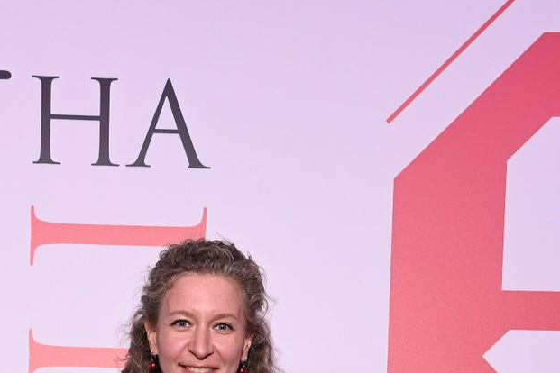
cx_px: 178
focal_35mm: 99
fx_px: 1540
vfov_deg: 12.6
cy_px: 674
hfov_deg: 20.5
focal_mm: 24
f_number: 5
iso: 640
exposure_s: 1/125
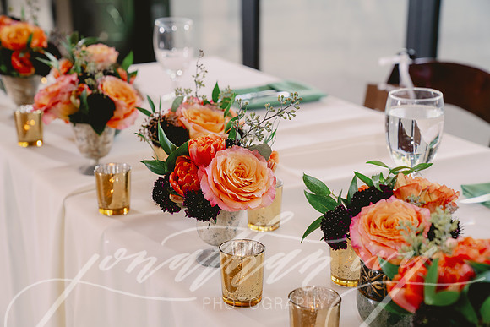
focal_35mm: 70
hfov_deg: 28.8
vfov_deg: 19.5
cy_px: 164
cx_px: 245
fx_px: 953
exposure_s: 1/160
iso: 640
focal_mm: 70
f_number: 5
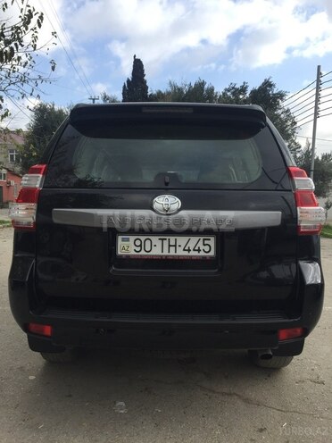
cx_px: 166
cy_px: 222
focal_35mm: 29
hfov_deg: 48.2
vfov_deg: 61.7
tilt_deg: -1.8
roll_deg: -1.1
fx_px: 371
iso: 32
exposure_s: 1/807
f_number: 2.2
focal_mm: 4.15
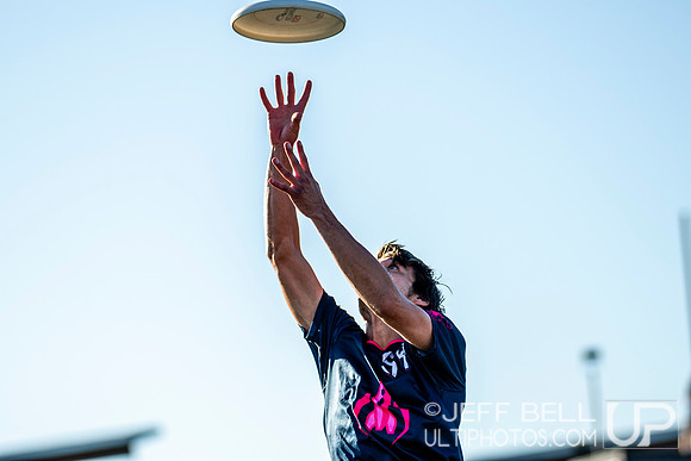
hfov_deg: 9.1
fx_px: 4320
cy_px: 230
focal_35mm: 225
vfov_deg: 6.1
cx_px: 346
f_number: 3.2
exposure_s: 1/1600
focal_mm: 150
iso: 100
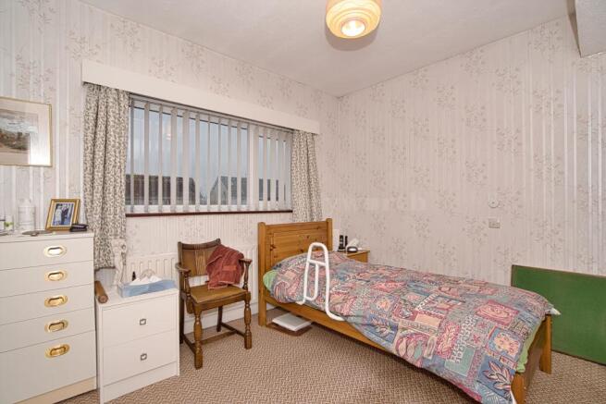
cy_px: 202
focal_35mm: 16
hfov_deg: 96.7
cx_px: 303
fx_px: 269
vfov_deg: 73.8
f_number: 7.1
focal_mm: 16
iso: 320
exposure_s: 1/60
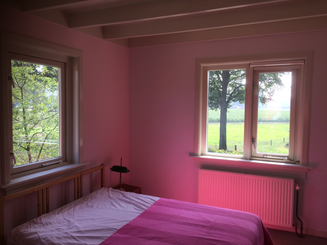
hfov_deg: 61.7
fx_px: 274
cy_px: 122
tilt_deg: -3.0
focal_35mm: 29
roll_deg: +0.1
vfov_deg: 48.2
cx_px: 164
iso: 32
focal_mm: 4.15
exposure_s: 1/241
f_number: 2.2
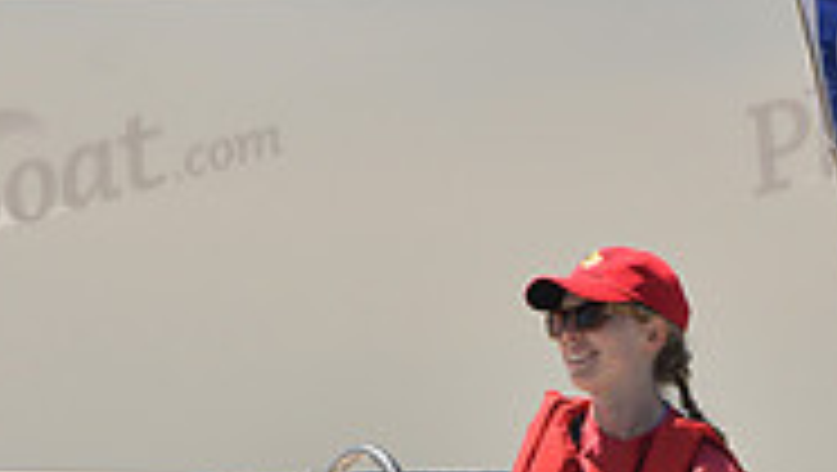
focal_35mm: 652
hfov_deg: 3.3
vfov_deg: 1.9
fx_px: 14483
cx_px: 518
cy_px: 789
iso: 250
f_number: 5
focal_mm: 200
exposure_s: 1/800
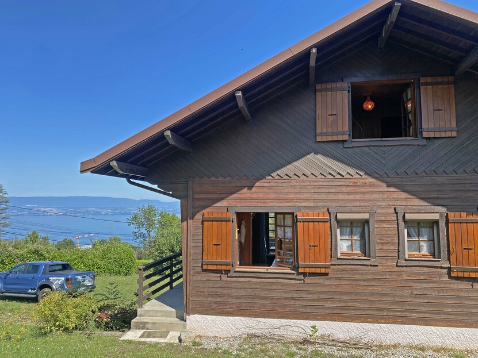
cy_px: 179
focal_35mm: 26
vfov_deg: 53.1
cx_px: 239
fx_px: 359
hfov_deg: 67.3
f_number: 1.8
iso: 32
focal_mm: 4.25
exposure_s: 1/1543
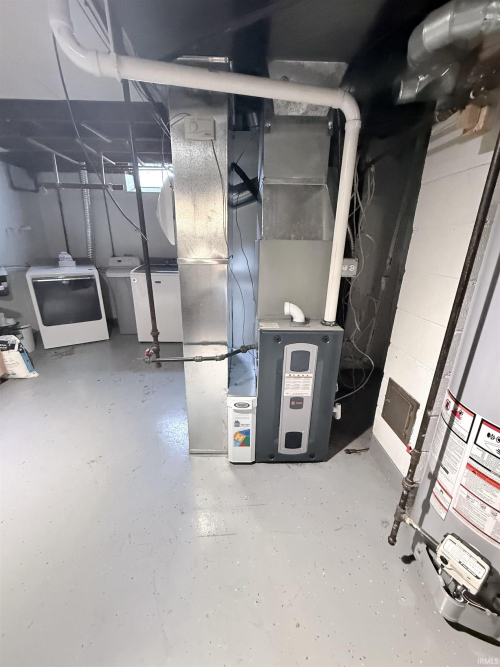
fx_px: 270
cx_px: 250
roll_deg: -0.1
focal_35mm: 14
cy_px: 334
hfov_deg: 85.7
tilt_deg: -18.6
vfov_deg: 102.1
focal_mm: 2.22
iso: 1000
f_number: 2.2
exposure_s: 1/40
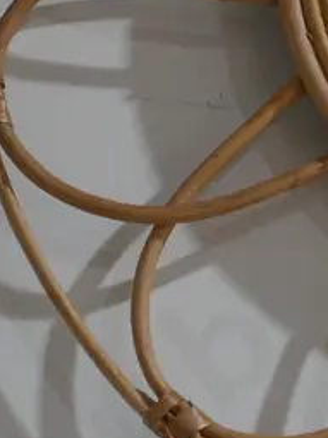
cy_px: 94
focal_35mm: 193
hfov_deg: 7.5
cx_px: 575
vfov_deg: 10.2
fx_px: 2440
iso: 1000
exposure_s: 1/60
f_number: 5.2
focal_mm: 24
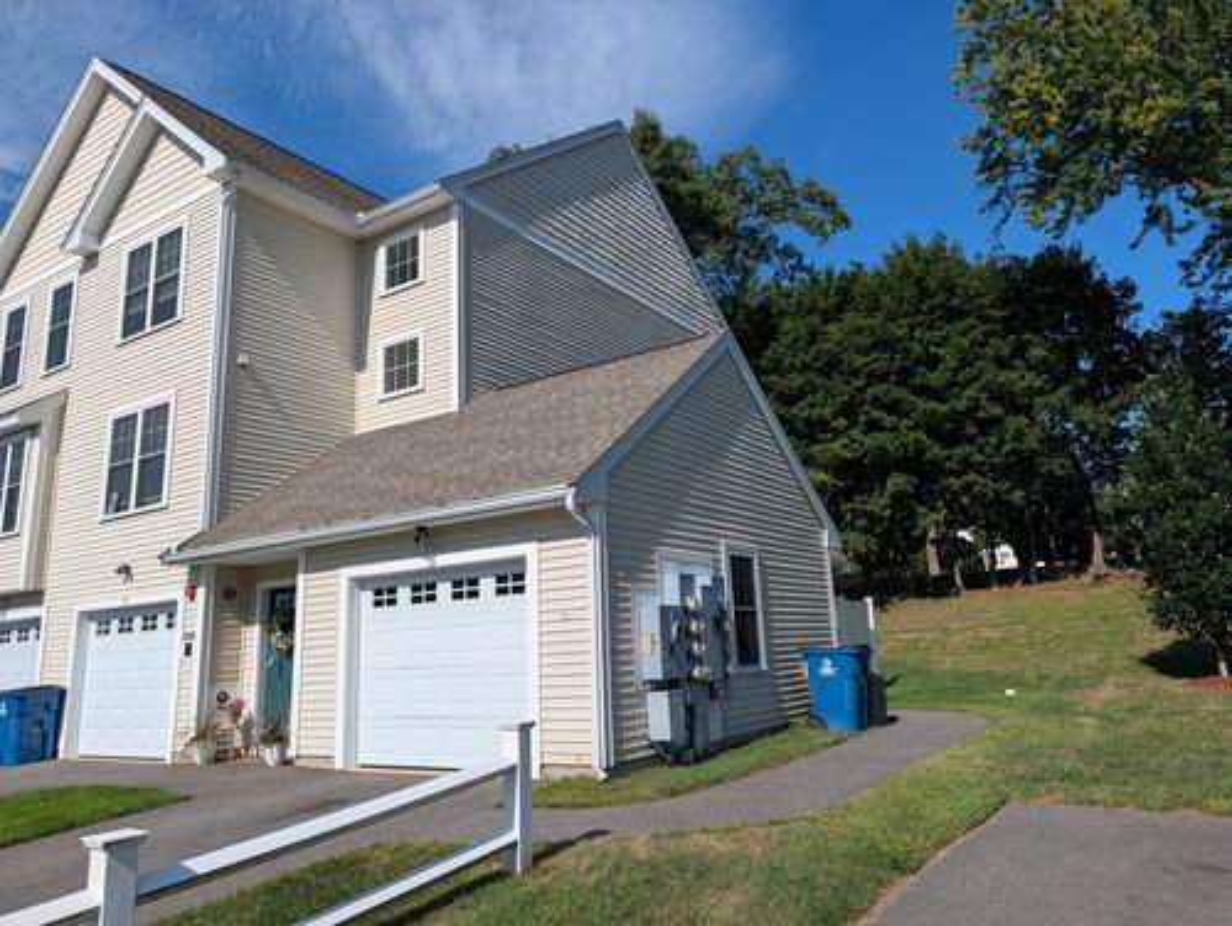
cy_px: 463
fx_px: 855
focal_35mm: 24
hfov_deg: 71.5
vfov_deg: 56.9
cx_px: 616
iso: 24
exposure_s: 1/2545
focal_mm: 6.9
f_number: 1.68
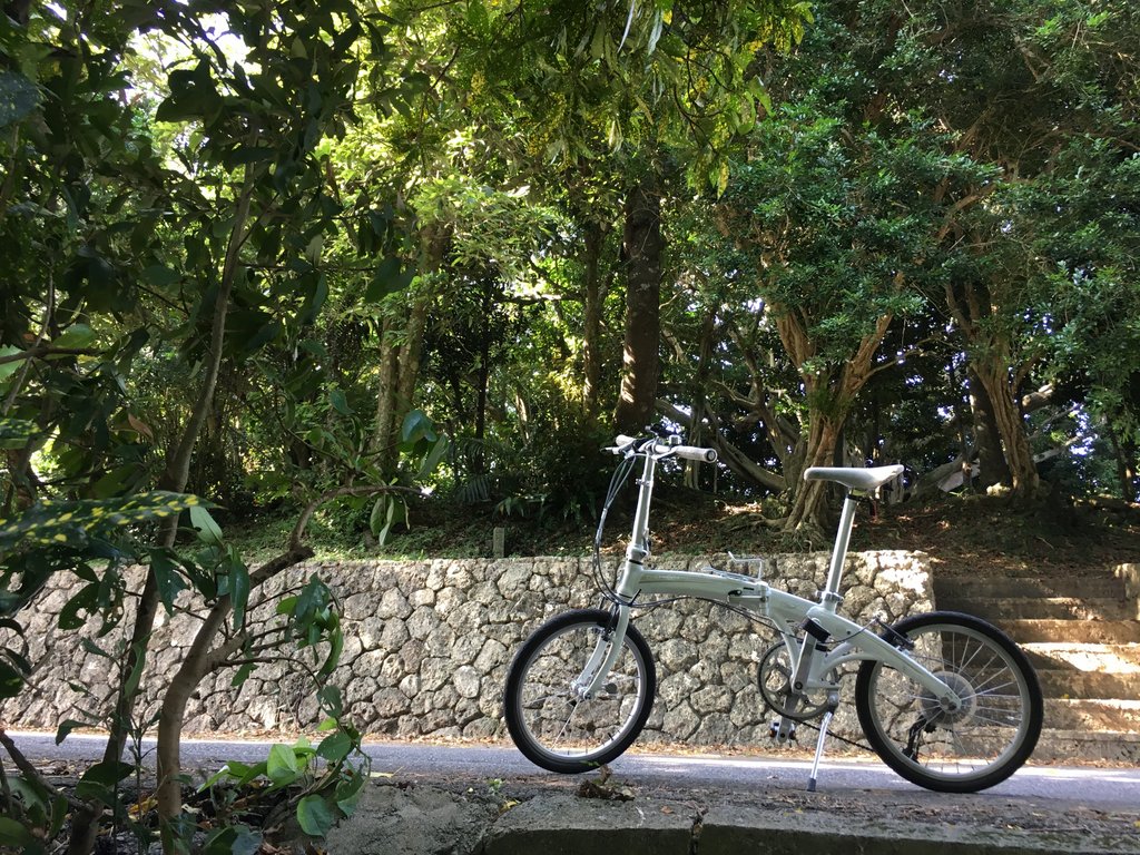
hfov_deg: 61.7
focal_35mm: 29
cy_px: 428
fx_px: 955
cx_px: 570
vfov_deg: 48.2
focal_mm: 4.15
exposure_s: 1/30
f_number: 2.2
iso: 25
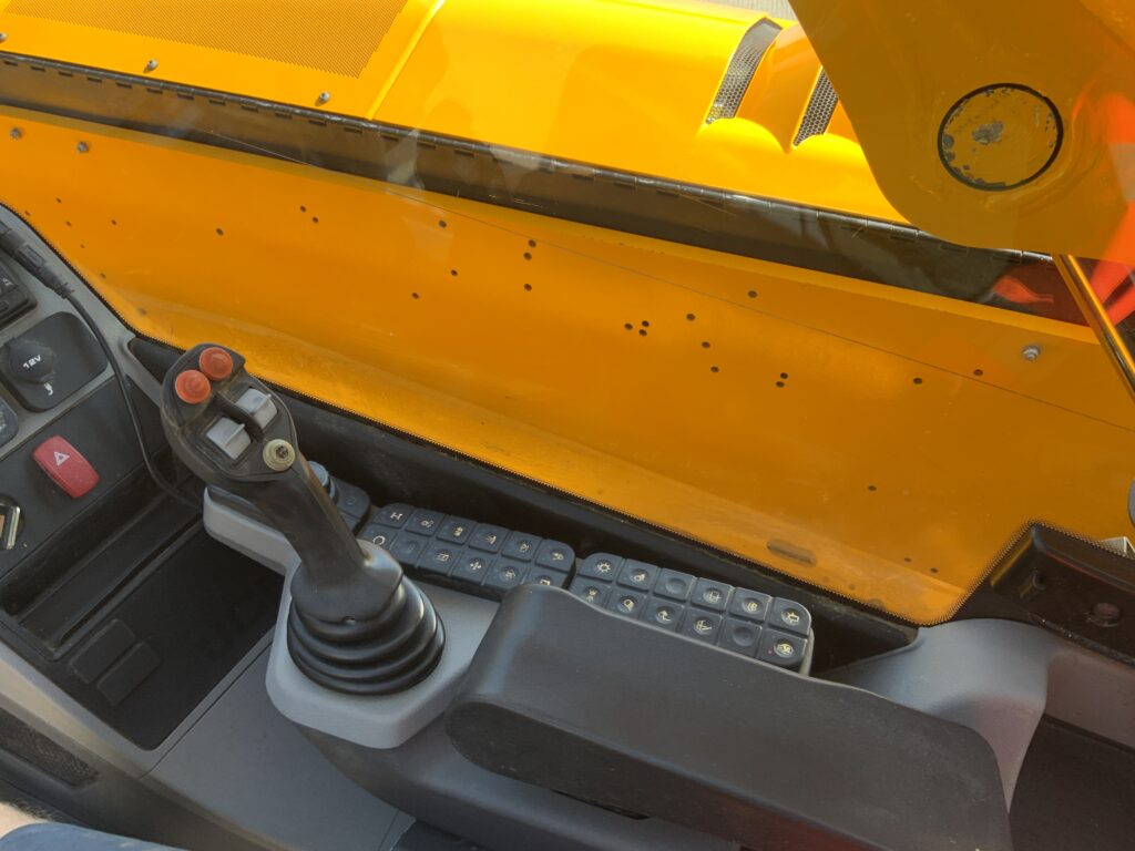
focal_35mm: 29
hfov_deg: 61.7
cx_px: 568
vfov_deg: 48.2
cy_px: 426
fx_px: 951
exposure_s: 1/184
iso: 16
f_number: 1.8
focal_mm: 3
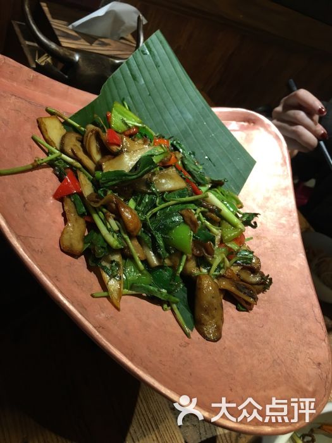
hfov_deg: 48.2
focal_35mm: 29
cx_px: 166
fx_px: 371
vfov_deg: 61.7
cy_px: 222
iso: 125
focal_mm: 4.15
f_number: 2.2
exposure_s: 1/33
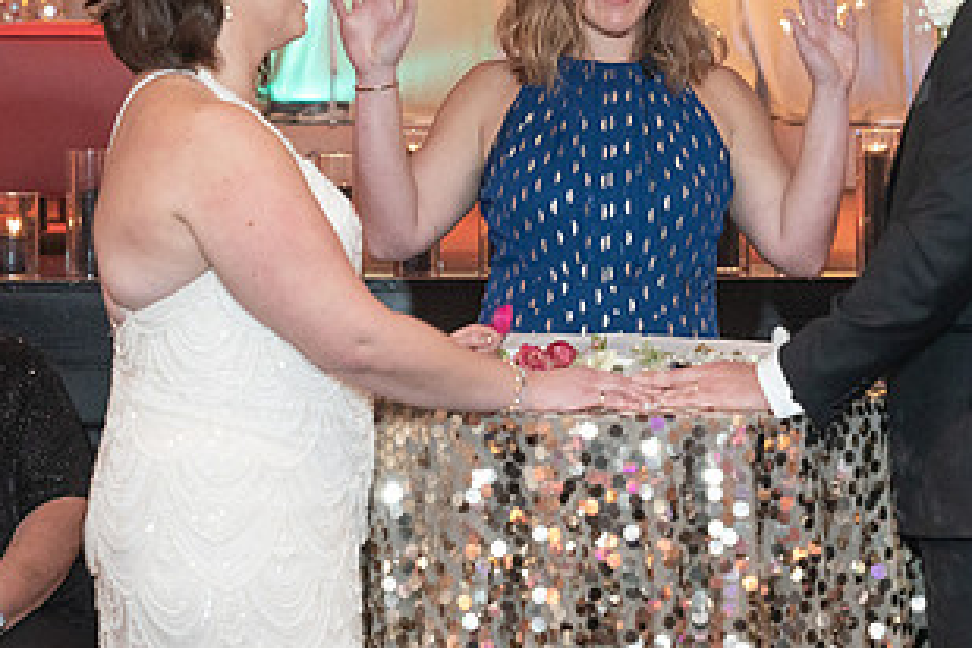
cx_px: 680
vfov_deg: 9.3
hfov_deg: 13.8
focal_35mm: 148
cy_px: 232
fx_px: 3996
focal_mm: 70
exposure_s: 1/125
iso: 4000
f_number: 4
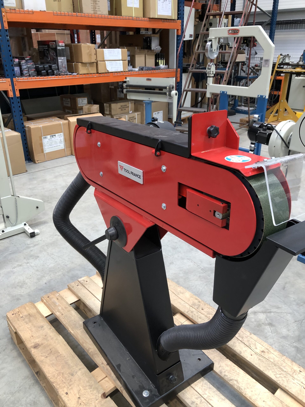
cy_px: 204
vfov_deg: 63.4
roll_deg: -0.2
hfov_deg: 49.7
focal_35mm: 28
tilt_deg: -26.2
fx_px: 329
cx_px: 152
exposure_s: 1/30
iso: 32
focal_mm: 3.99
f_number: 1.8
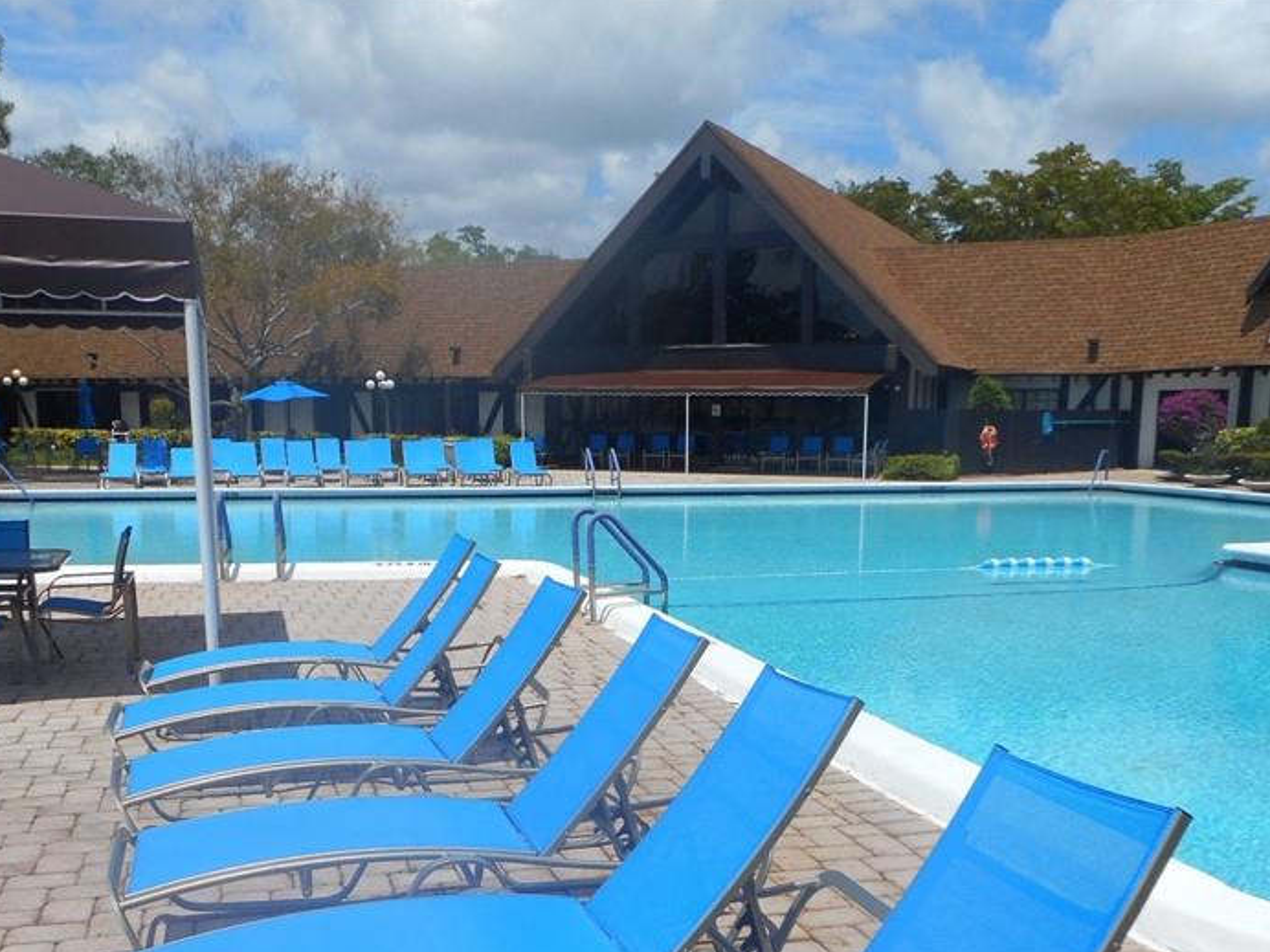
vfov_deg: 37.8
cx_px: 624
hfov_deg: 50.1
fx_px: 1357
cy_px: 695
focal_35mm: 37
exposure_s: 1/200
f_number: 10.5
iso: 80
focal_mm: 4.5
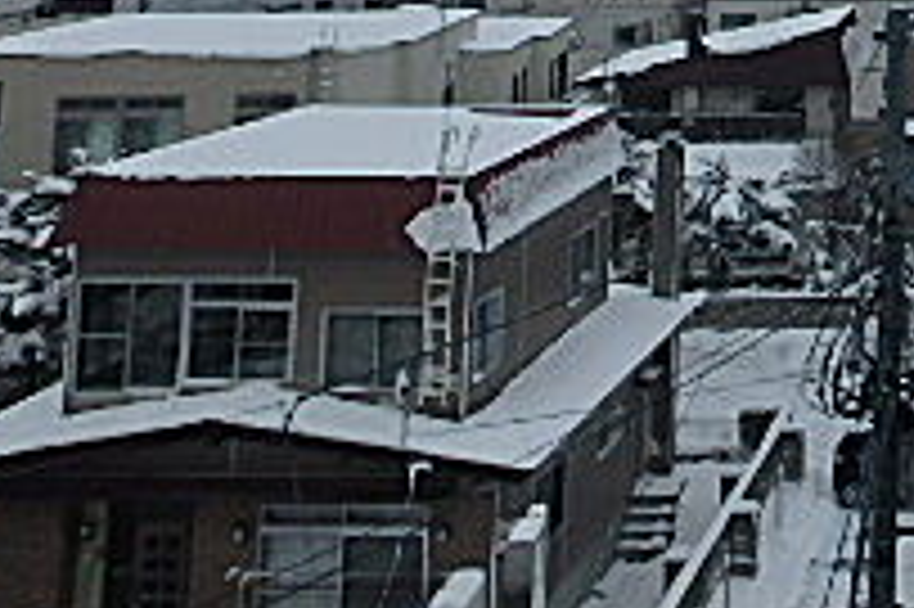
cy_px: -383
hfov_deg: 25.5
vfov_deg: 17.2
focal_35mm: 69
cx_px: 1162
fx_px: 1750
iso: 125
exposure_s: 1/640
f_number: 6
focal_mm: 3.7
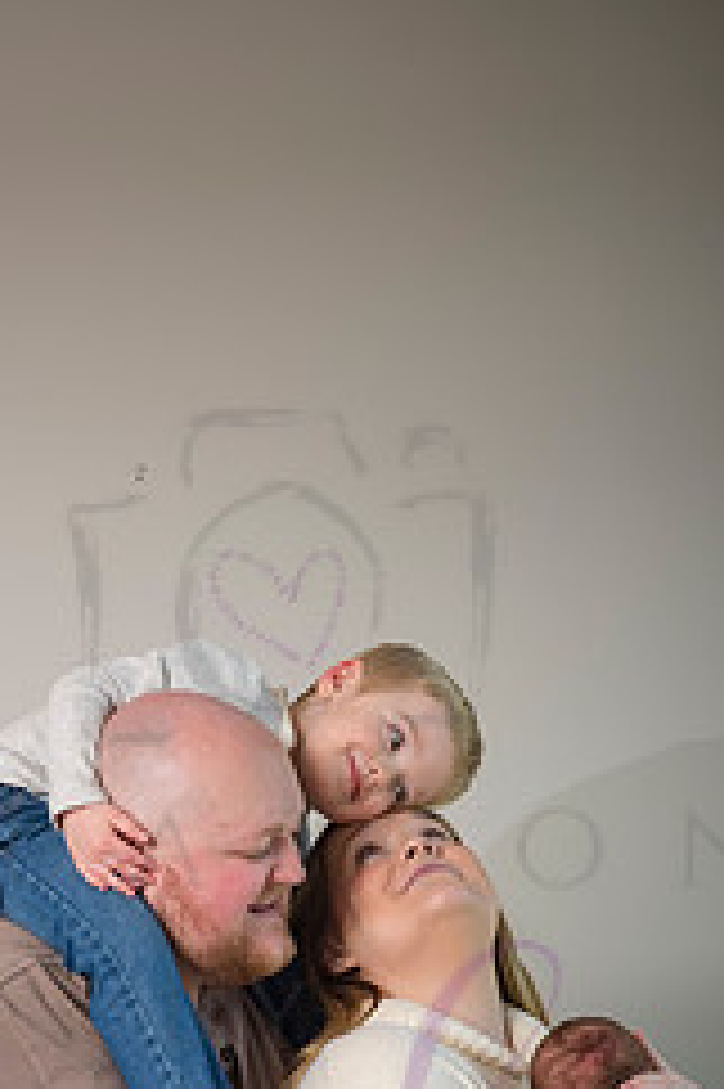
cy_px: 1008
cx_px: 297
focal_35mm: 158
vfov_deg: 12.9
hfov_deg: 8.7
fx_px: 4773
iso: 500
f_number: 8
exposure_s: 1/250
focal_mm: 85
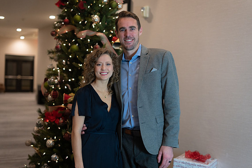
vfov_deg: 26.5
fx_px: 357
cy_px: 83
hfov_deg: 38.9
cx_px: 125
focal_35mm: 51
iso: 1250
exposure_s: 1/320
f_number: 1.8
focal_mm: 50
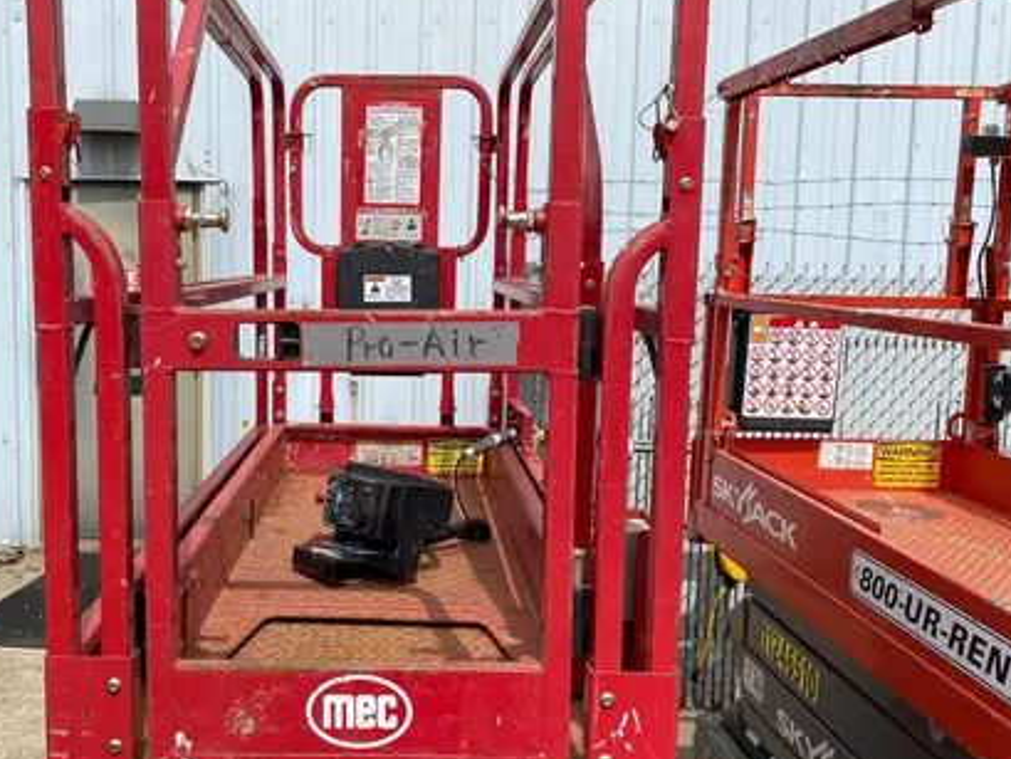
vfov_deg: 40.7
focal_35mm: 35
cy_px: 397
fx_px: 1023
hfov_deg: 51.9
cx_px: 366
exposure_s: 1/4274
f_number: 1.8
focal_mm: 4.25
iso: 32
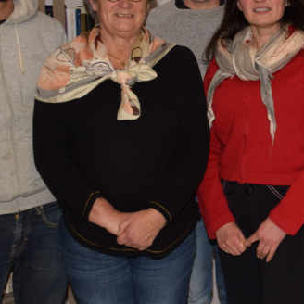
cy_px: 96
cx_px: 332
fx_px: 835
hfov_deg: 19.8
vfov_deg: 20.6
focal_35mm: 84
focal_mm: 18
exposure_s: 1/60
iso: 400
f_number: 5.6
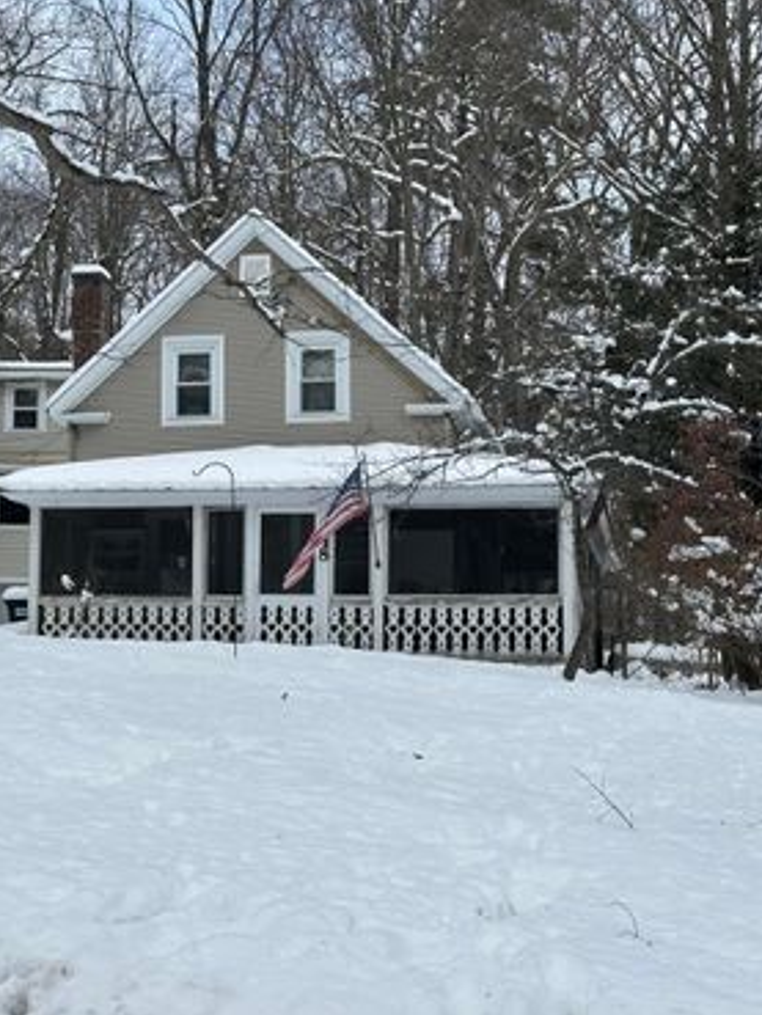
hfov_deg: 22.5
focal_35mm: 65
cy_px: 508
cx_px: 220
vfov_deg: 29.8
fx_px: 1907
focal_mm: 6.86
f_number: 1.78
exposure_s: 1/4184
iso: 64
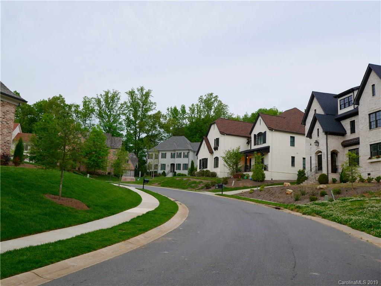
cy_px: 143
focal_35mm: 30
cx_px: 190
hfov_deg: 60.0
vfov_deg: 46.8
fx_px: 330
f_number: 2.8
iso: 200
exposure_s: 1/250
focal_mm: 15
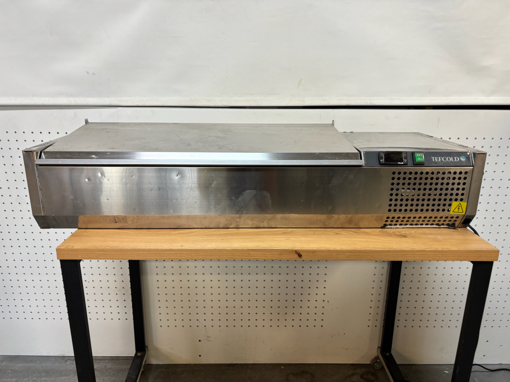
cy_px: 191
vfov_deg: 53.1
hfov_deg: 67.3
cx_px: 255
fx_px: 383
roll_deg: -1.4
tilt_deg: -15.8
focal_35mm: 26
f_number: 1.6
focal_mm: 5.96
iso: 80
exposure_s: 1/50
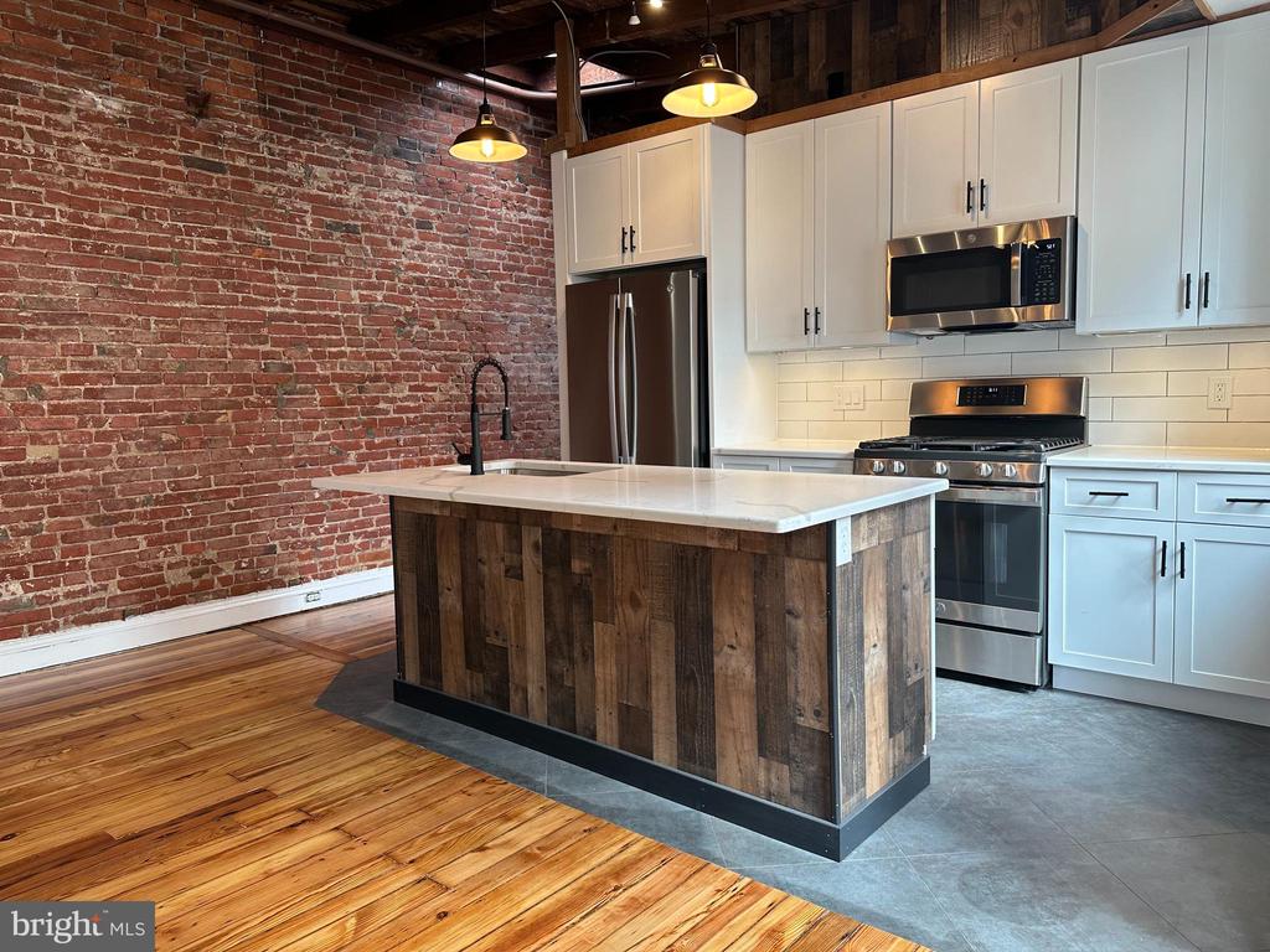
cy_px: 476
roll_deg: +1.2
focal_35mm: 24
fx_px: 881
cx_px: 635
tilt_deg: -5.6
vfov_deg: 56.8
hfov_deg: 71.6
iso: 100
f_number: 1.78
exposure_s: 1/120
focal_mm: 6.86
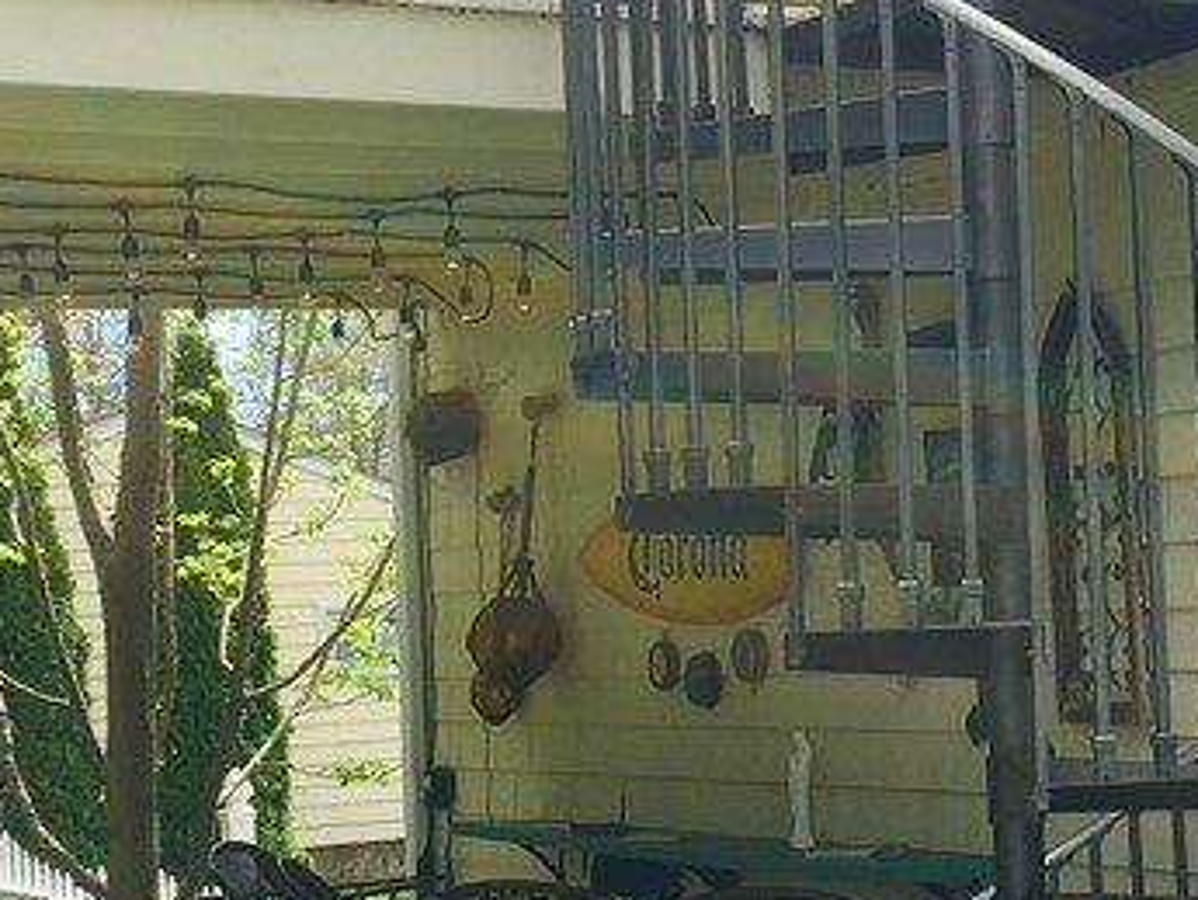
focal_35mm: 86
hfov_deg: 22.5
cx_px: 941
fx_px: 2977
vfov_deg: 17.2
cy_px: 389
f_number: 2.2
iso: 25
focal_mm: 4.15
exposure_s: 1/732
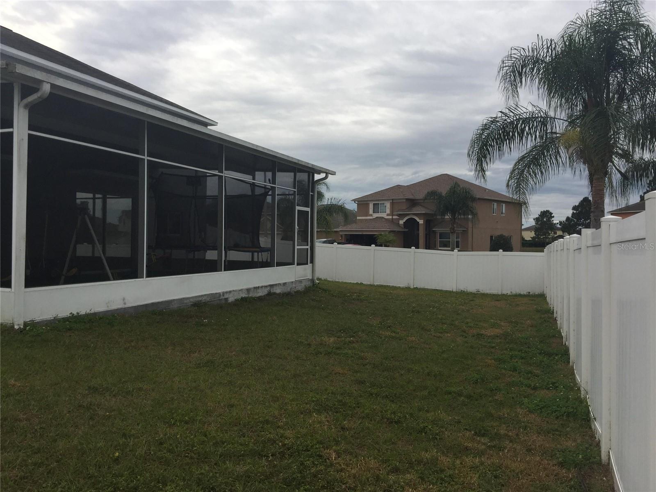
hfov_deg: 61.7
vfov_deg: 48.2
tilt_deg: +0.8
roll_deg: -1.9
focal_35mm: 29
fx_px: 550
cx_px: 328
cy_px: 246
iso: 32
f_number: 2.2
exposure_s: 1/879
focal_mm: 4.15
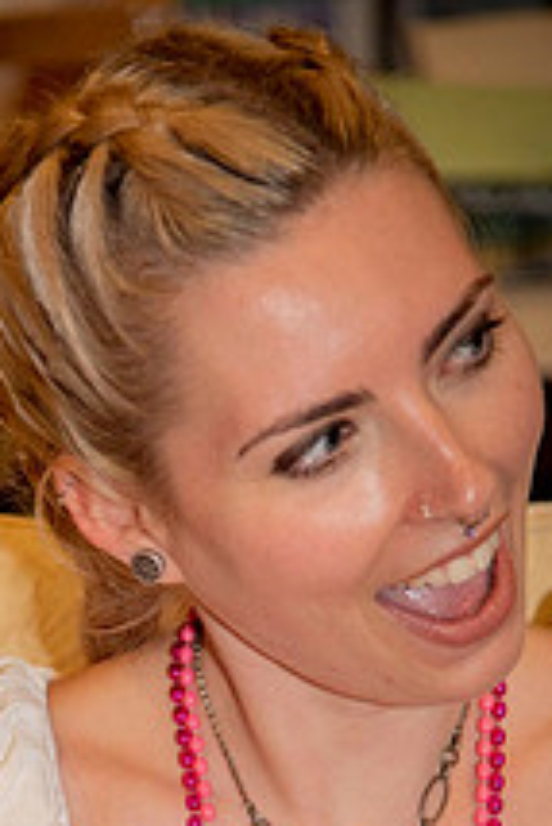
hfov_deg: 5.5
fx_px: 5786
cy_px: 857
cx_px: 46
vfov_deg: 8.1
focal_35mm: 252
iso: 640
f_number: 4
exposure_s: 1/200
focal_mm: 120
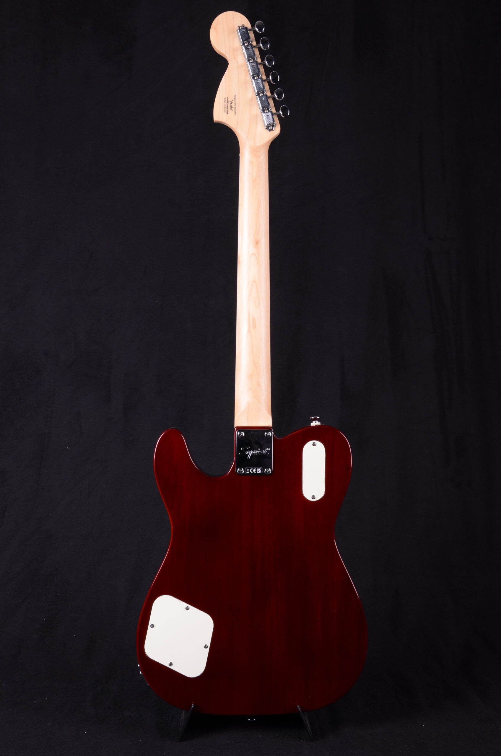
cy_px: 378
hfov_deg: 29.7
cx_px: 250
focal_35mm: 45
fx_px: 943
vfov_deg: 43.7
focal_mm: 30
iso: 200
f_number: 13
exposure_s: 1/200
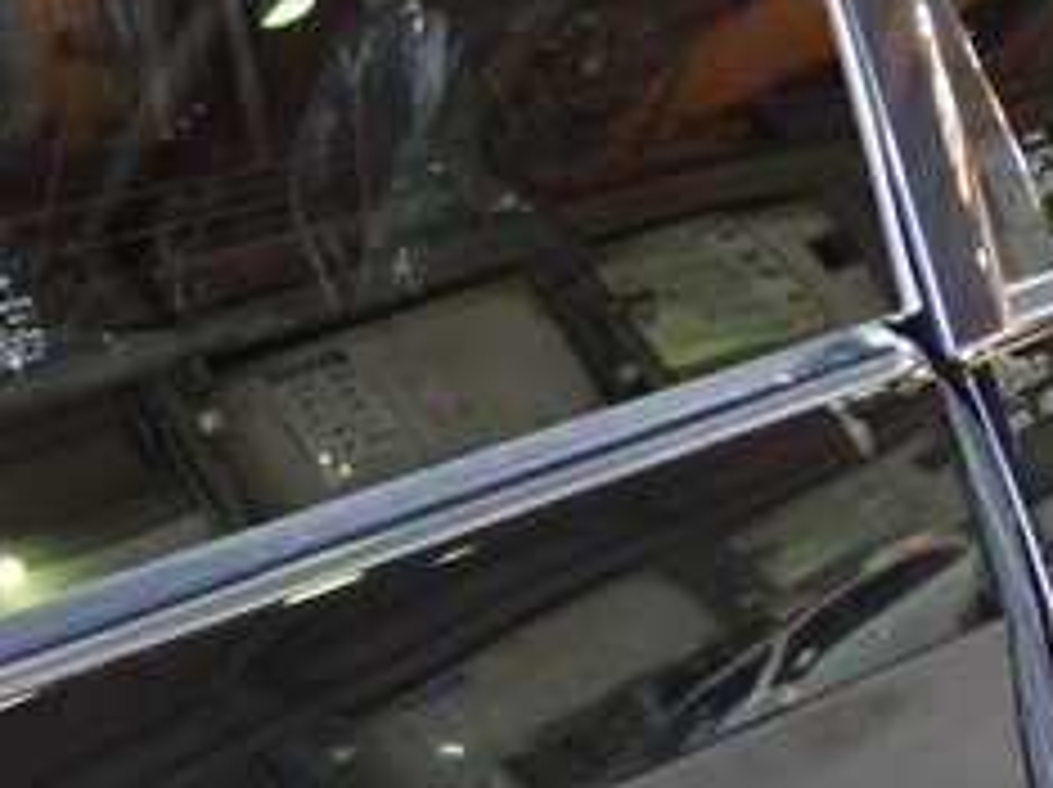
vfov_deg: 19.0
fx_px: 2340
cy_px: 252
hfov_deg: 23.1
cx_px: -238
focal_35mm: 77
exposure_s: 1/30
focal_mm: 5.4
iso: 500
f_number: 2.3
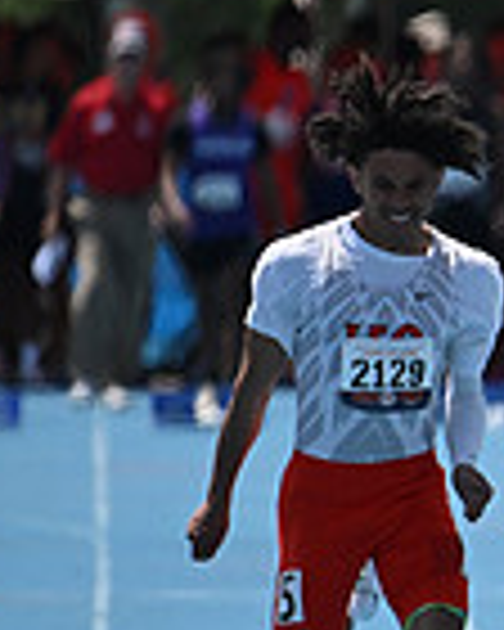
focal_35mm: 1558
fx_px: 29050
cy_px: 335
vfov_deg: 1.2
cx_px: 1238
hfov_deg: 1.0
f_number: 4.5
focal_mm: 400
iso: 640
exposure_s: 1/5000
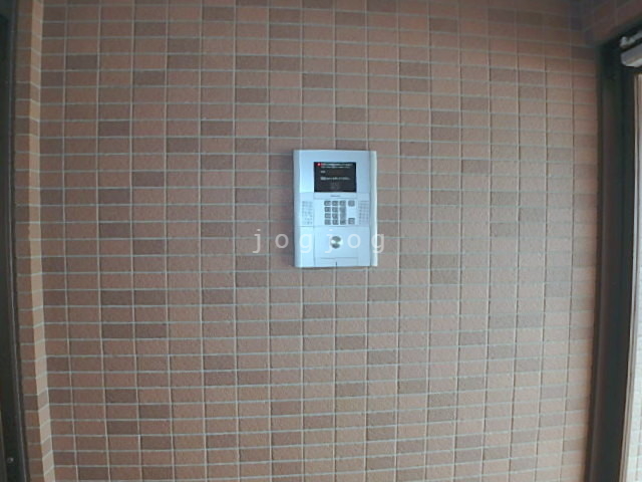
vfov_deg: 63.4
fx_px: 389
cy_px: 241
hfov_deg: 79.0
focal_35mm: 21
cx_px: 321
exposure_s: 1/30
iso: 200
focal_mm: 3.7
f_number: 3.5
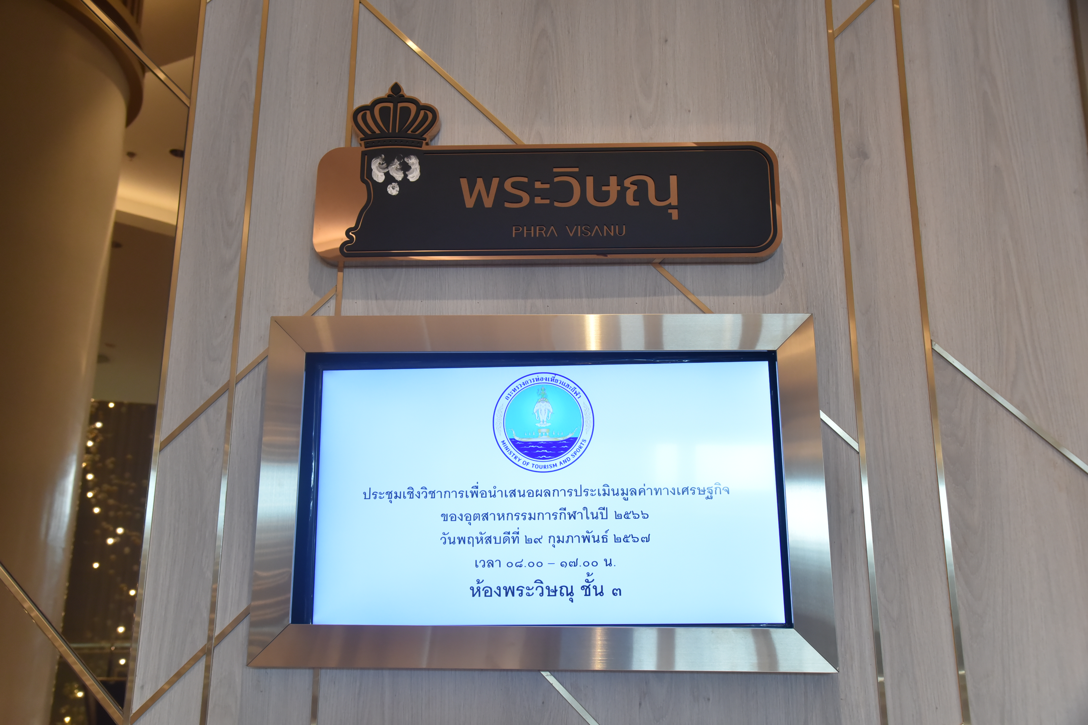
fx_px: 967
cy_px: 362
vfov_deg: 41.1
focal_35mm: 32
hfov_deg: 58.7
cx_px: 544
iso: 2000
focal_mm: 32
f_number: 8
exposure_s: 1/100
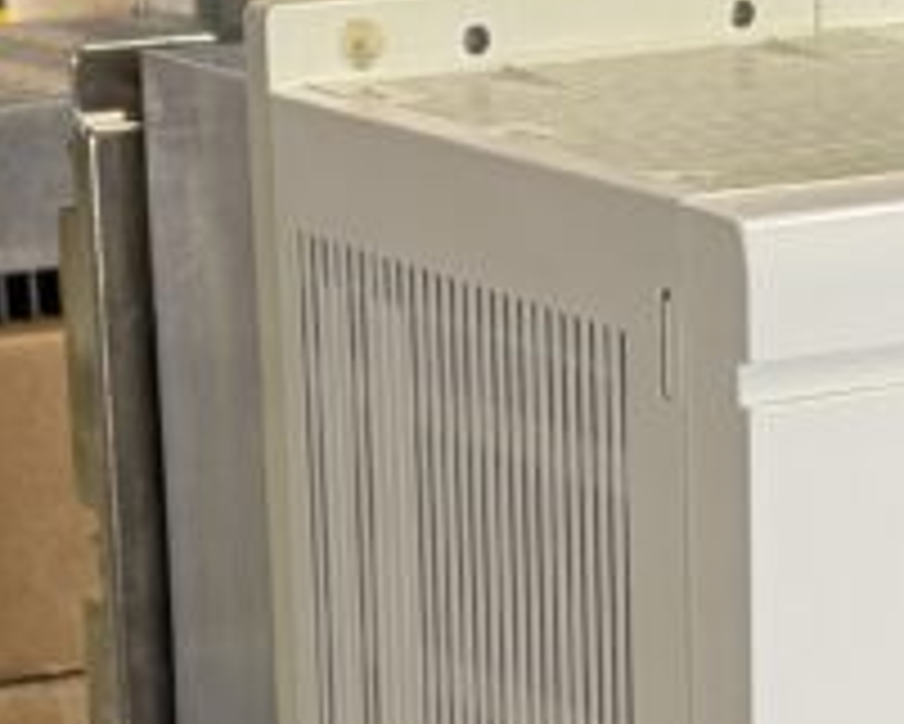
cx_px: 634
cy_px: 1007
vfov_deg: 8.5
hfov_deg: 10.8
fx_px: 4791
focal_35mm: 179
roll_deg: +1.4
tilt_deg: -18.2
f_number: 1.78
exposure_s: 1/50
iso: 100
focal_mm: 6.76
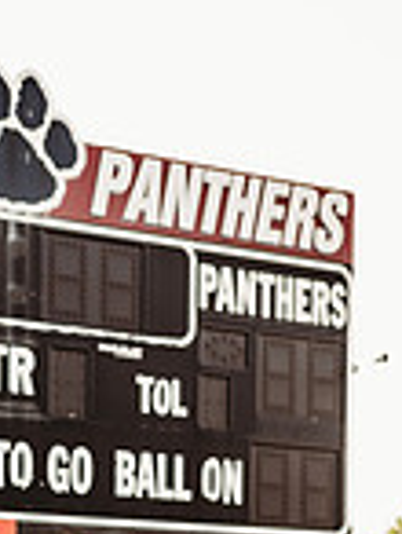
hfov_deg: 20.0
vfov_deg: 23.4
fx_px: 1096
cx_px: -26
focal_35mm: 71
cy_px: 735
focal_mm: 24
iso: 200
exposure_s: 1/640
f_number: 2.8
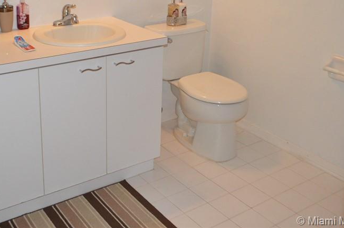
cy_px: 38
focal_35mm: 45
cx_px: 128
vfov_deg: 29.0
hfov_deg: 43.3
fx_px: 429
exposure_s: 1/60
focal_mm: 18
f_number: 3.5
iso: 1100
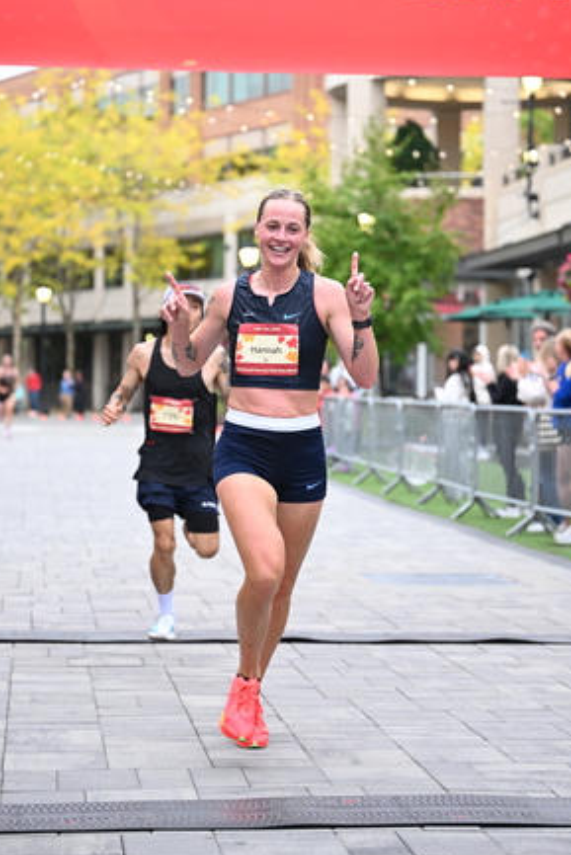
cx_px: 299
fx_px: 2116
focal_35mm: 89
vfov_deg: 22.8
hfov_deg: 15.4
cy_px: 332
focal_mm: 70
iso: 1600
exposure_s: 1/800
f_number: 2.8
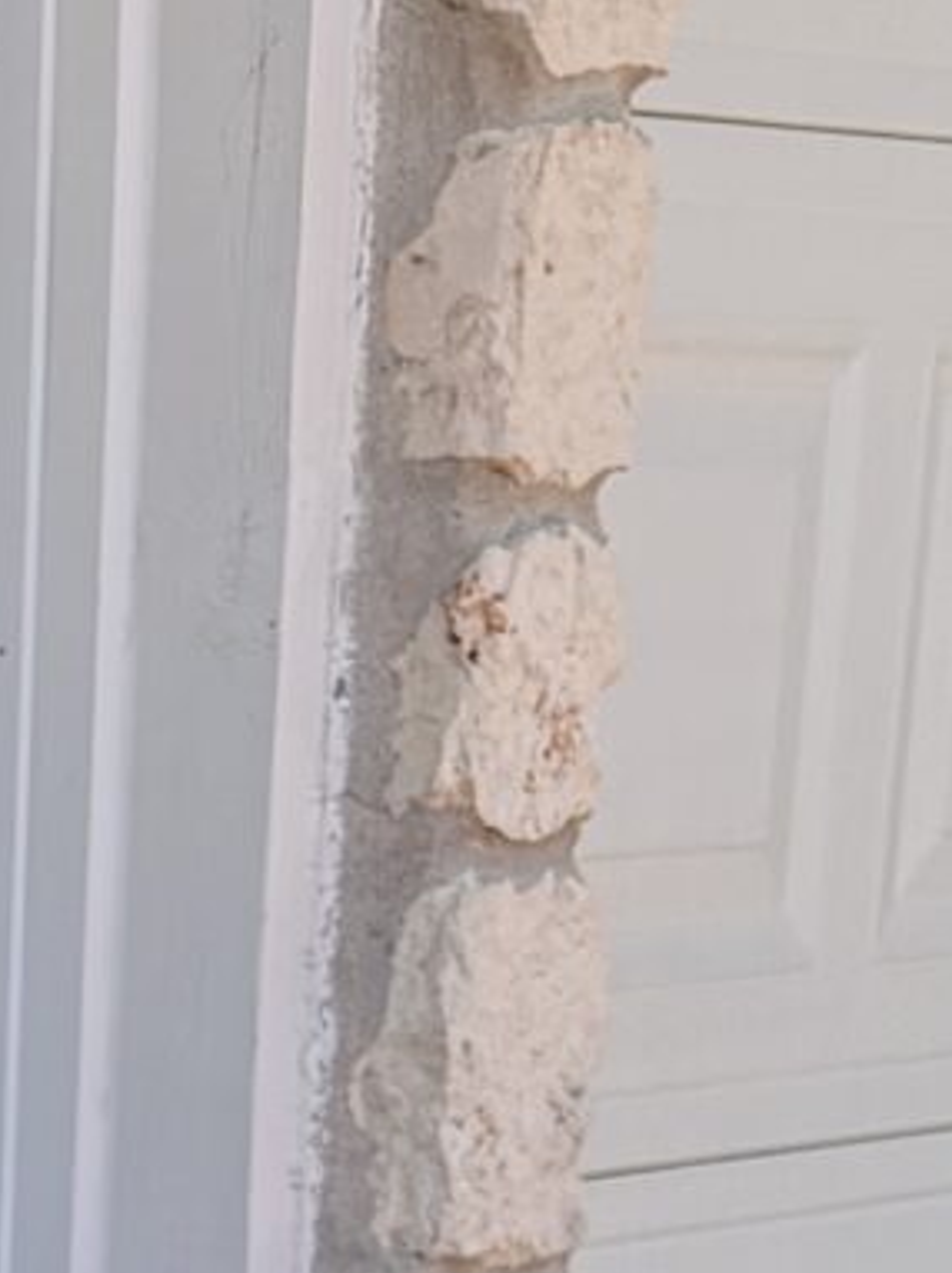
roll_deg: +1.5
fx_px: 5910
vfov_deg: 11.0
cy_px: 2713
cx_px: -1088
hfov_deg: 8.6
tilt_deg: -18.7
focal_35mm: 161
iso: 100
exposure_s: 1/1385
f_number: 1.78
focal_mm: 6.76
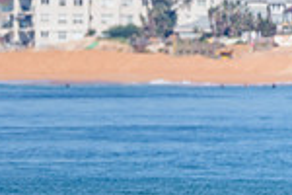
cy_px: 258
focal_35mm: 1927
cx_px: -82
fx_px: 15629
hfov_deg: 1.1
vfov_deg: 0.7
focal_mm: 500
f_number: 5.6
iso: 125
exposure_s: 1/2000
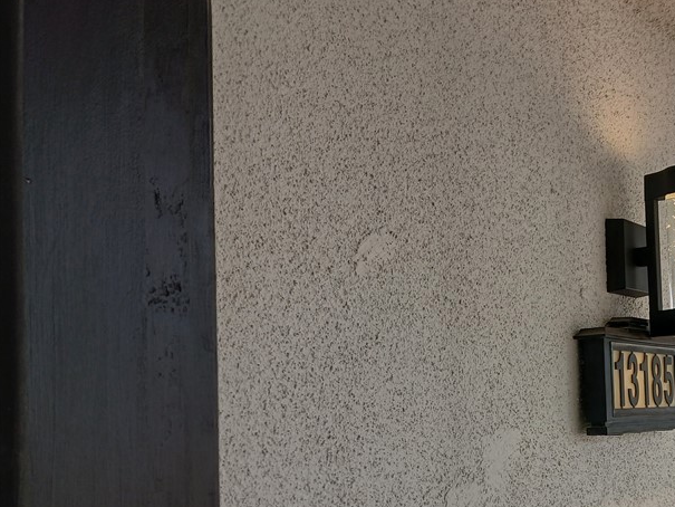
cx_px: 565
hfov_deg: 40.7
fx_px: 858
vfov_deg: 32.4
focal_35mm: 44
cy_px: 362
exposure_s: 1/195
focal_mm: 3.98
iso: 20
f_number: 1.8
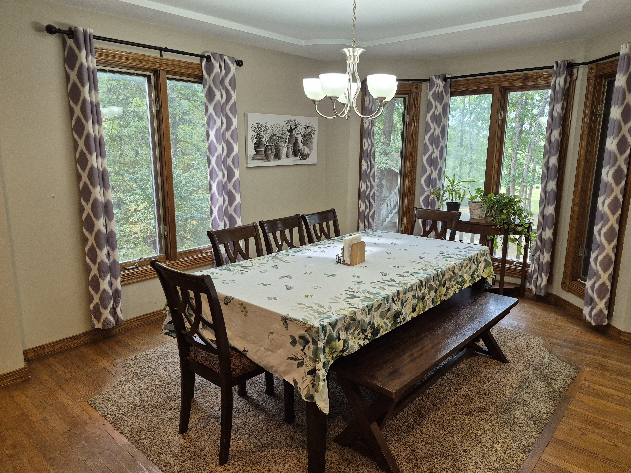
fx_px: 419
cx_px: 316
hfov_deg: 73.9
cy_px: 236
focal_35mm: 23
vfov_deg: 58.9
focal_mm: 5.4
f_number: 1.8
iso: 200
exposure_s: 1/120
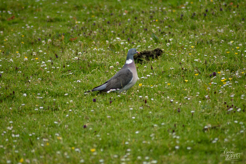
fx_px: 3075
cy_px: 82
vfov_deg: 3.1
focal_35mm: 450
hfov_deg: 4.6
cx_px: 123
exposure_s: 1/2000
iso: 800
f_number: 5.6
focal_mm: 300
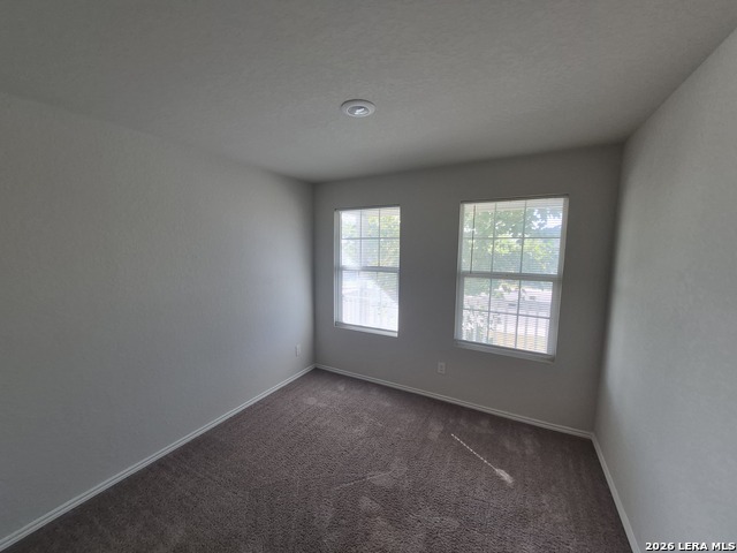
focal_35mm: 13
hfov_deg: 106.2
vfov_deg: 89.9
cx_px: 368
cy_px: 276
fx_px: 277
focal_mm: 1.74
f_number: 2.2
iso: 80
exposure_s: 1/120
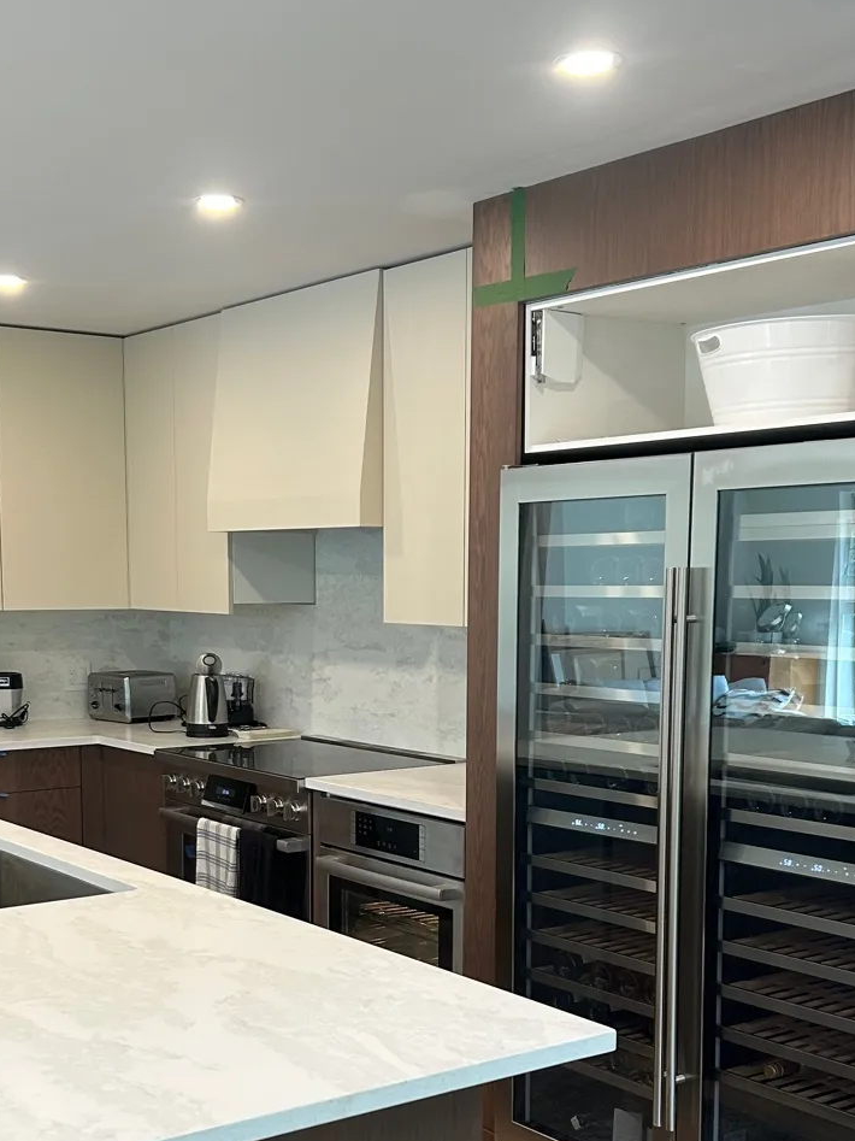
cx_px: 361
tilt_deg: -7.2
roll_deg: +0.2
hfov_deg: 30.8
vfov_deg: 39.9
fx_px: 1548
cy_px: 774
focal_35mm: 47
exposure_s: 1/60
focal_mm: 5.7
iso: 125
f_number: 1.5
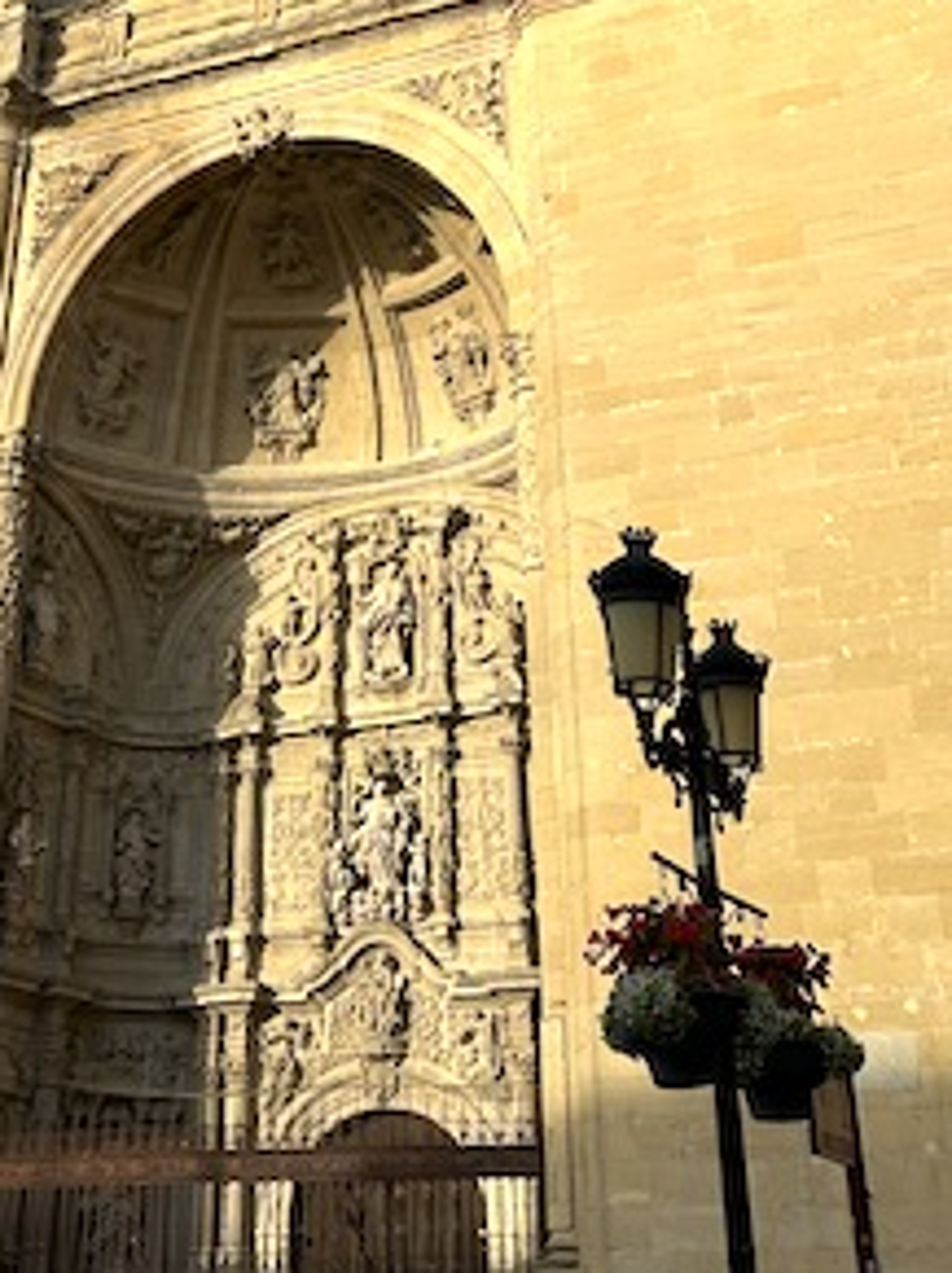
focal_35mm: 53
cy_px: -105
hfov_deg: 27.3
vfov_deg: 32.2
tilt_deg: +37.0
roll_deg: -1.4
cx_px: 325
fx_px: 1946
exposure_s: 1/2299
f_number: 1.78
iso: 80
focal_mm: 6.86
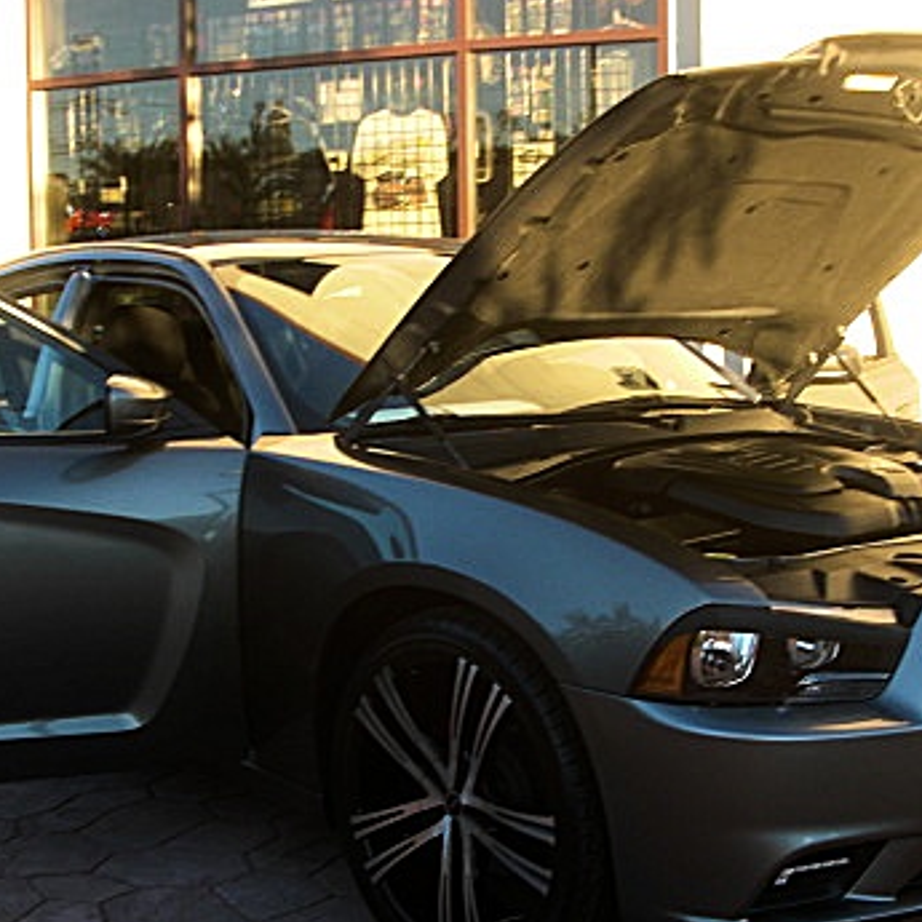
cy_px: 537
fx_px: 1778
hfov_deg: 29.1
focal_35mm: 59
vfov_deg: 29.0
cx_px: 454
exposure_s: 1/100
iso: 50
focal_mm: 6.3
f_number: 2.8
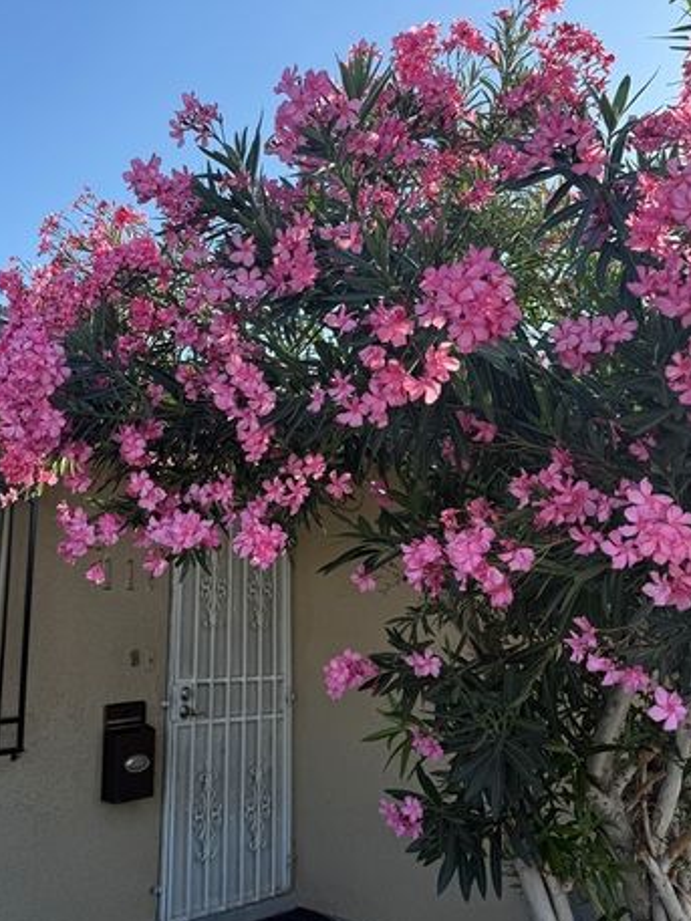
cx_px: 238
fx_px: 931
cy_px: 380
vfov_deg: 52.3
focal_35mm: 35
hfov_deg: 40.3
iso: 80
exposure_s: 1/2053
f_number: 1.78
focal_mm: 6.76
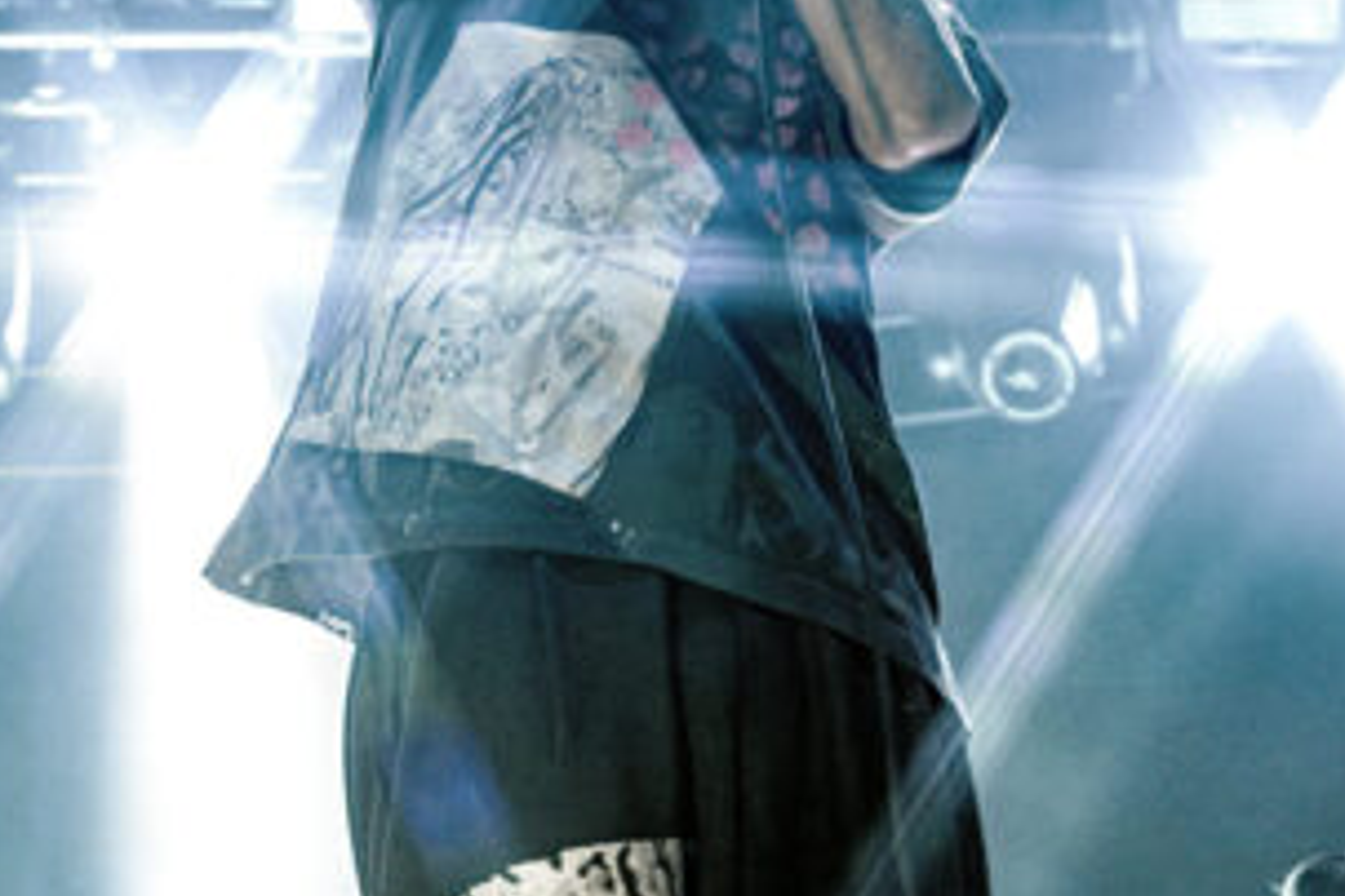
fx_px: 3437
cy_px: -49
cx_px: 688
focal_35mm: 92
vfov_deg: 14.6
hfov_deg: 22.1
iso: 5000
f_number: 5.6
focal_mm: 58
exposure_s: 1/100
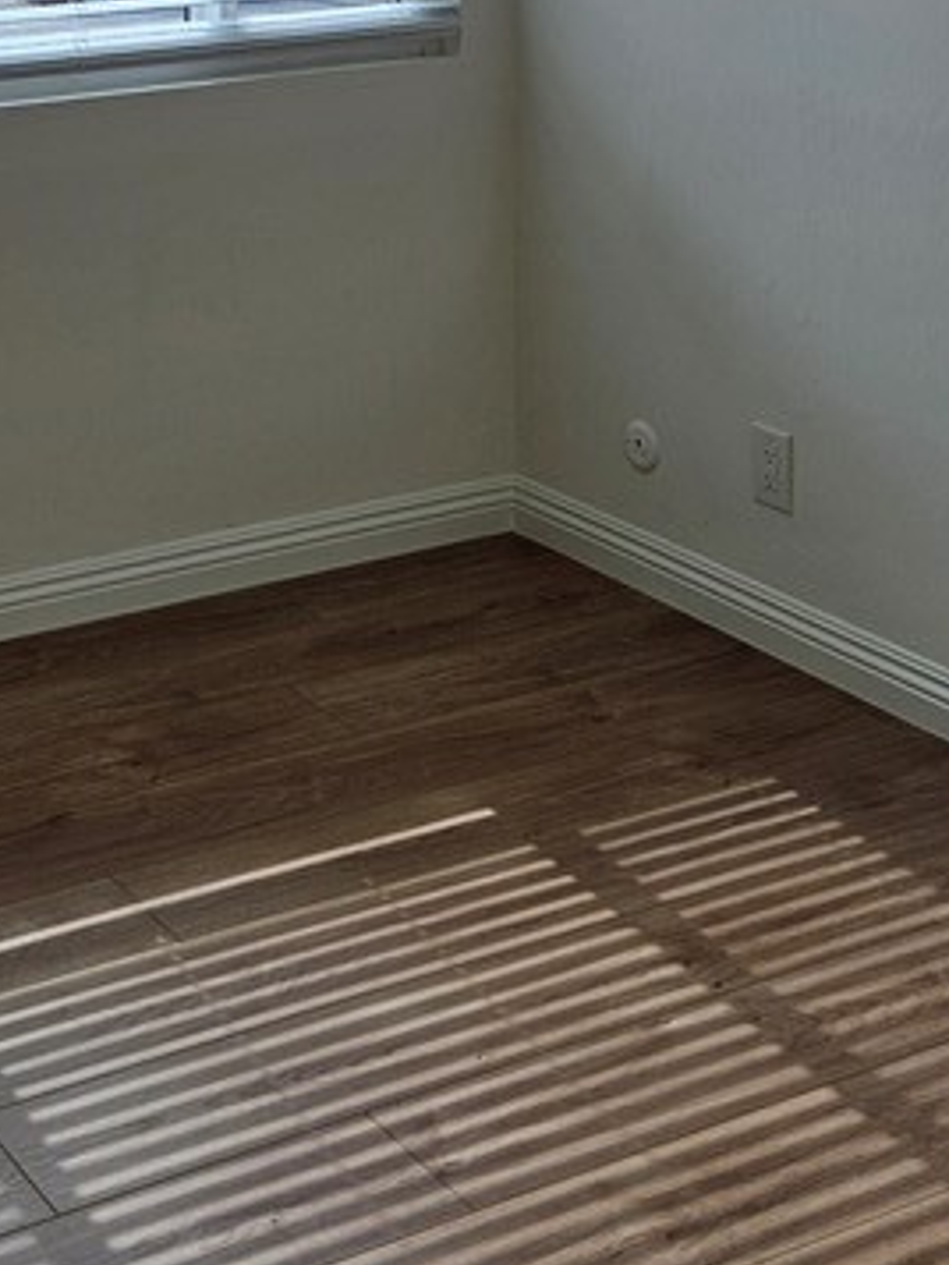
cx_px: 28
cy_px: 11
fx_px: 2411
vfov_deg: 27.7
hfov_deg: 21.6
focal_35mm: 66
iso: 25
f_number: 1.8
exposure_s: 1/298
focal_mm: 5.4
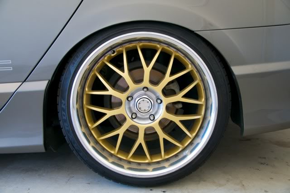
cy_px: 96
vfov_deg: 34.1
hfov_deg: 49.6
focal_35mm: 39
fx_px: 314
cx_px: 145
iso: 200
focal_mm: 26
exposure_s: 1/20
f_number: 4
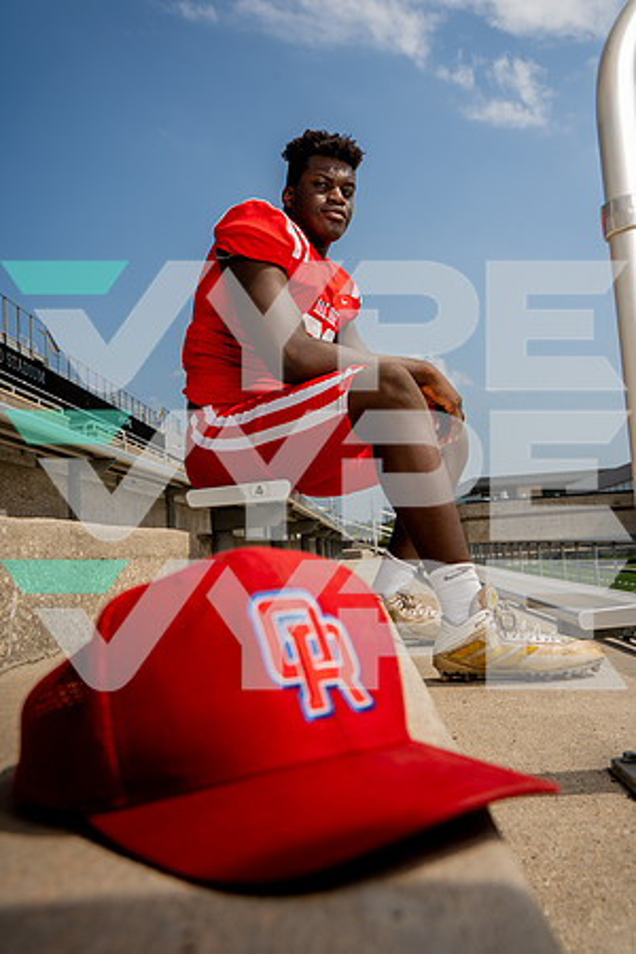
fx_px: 848
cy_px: 477
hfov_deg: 41.1
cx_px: 318
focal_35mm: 32
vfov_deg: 58.7
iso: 50
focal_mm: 32
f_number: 8
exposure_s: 1/250
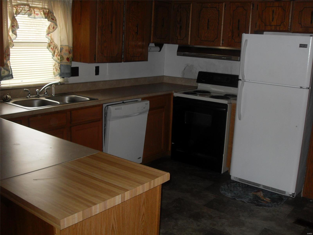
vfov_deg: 38.7
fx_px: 335
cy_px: 118
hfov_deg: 50.1
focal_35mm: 37
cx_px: 156
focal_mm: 6.3
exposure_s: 1/45
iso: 100
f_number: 2.8
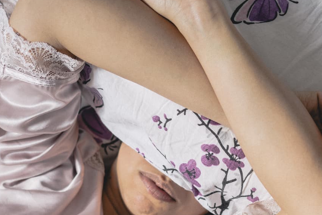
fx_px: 1109
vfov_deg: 11.0
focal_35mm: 124
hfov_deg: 16.5
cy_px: 159
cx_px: 183
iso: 320
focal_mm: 50
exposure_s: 1/160
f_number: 2.2
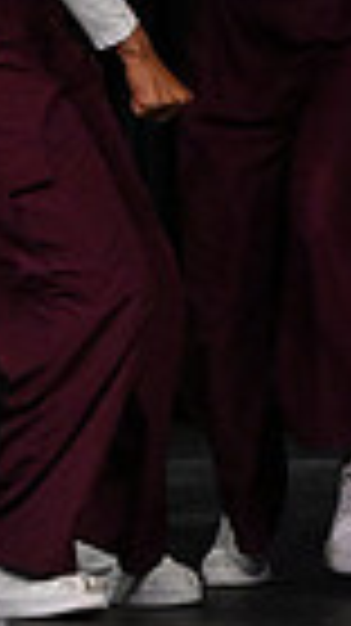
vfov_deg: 3.3
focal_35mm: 653
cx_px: -738
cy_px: 0
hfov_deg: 1.8
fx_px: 10824
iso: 6400
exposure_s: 1/1000
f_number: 4
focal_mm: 100
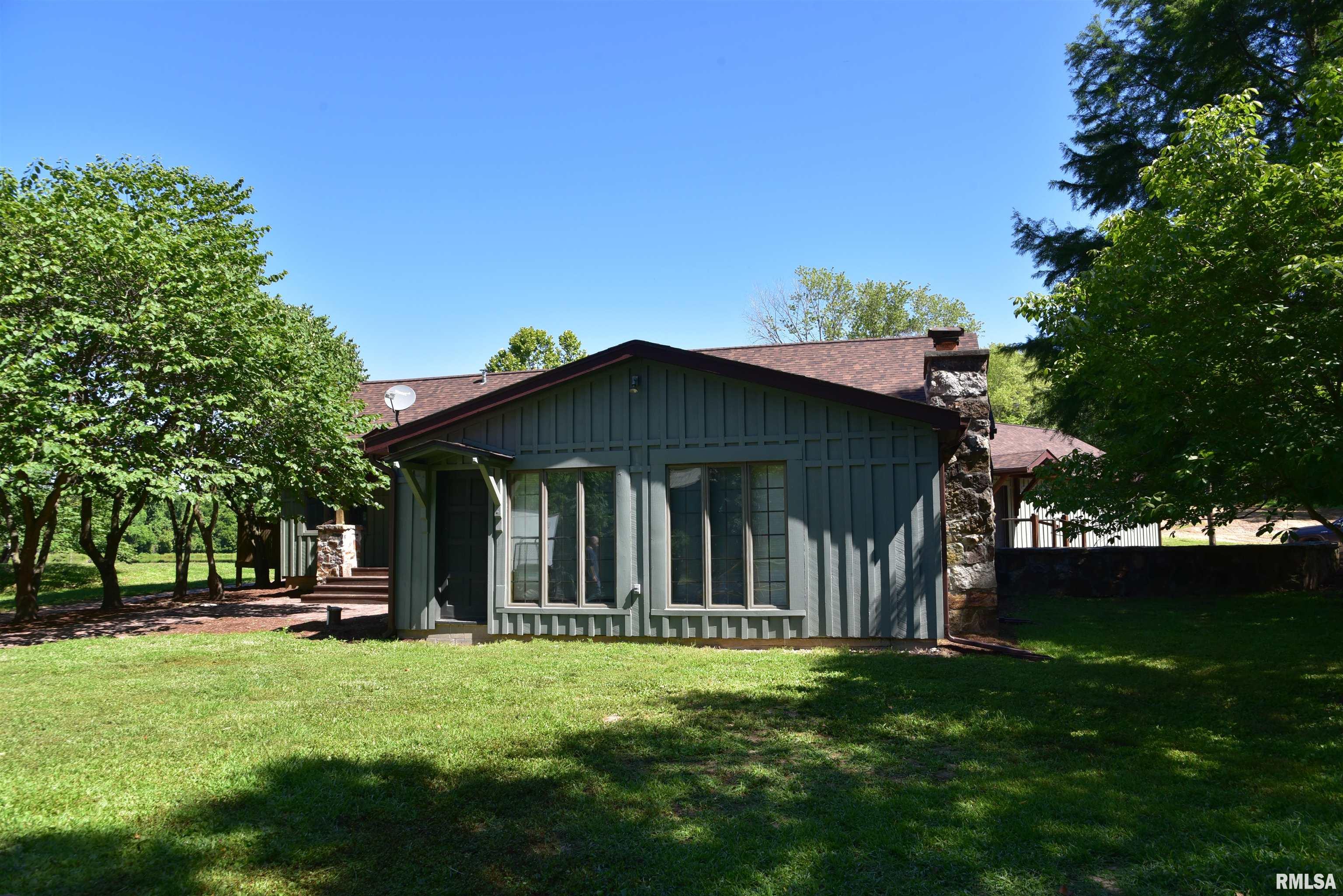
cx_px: 672
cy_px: 448
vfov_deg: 53.2
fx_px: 896
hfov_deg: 73.7
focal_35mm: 24
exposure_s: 1/200
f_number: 10
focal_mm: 24
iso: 400
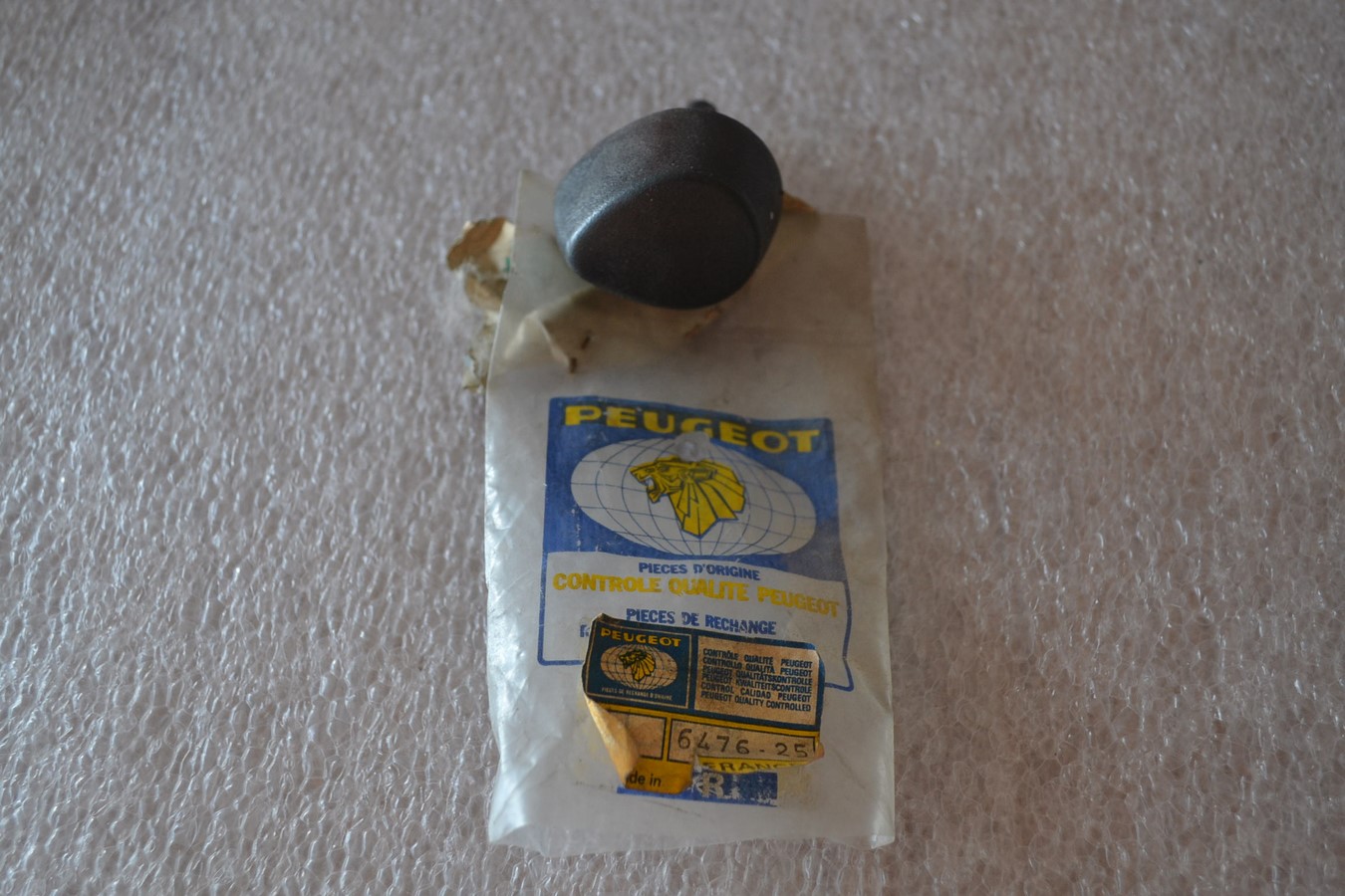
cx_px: 672
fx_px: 1345
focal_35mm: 36
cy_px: 448
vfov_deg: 36.9
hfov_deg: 53.1
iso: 500
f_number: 4
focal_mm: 24
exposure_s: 1/60
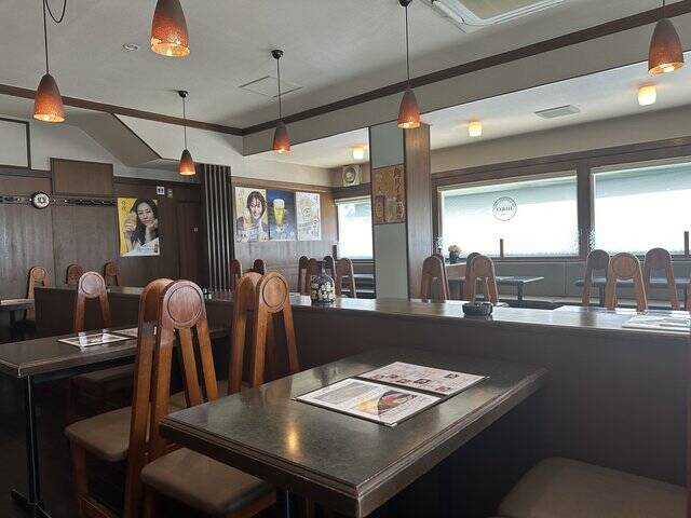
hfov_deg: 71.6
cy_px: 259
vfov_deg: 56.8
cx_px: 346
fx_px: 479
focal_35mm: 24
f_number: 1.78
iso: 160
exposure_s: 1/120
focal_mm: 6.86
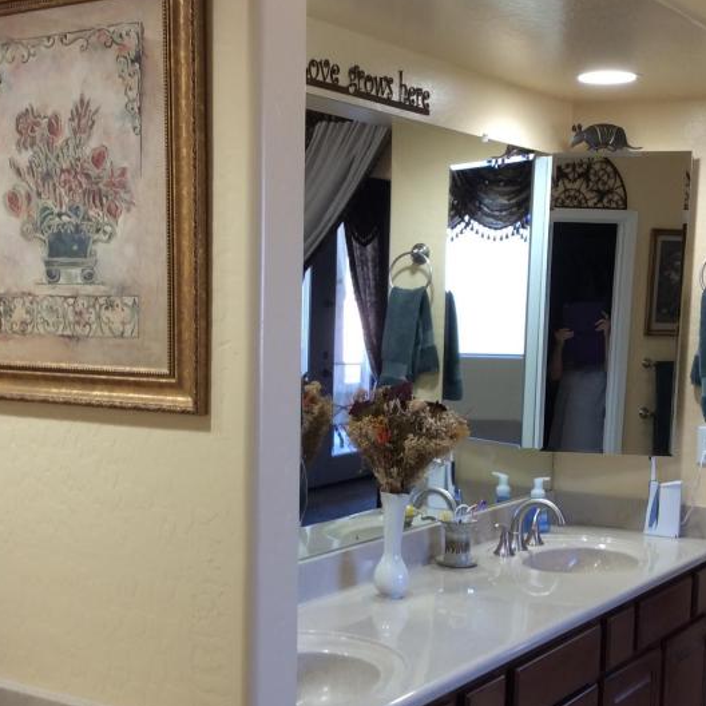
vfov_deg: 30.9
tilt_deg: -9.2
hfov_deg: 31.0
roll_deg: +0.2
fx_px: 1269
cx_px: 287
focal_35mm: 55
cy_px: 457
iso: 32
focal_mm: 3.3
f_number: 2.4
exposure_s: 1/24
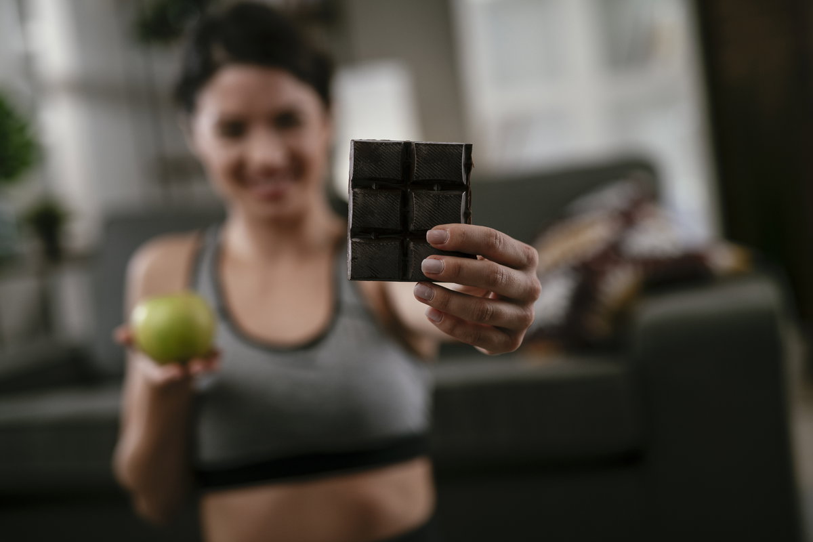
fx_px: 1129
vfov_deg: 27.0
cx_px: 406
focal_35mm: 50
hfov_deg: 39.6
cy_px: 271
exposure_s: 1/320
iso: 250
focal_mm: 50
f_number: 2
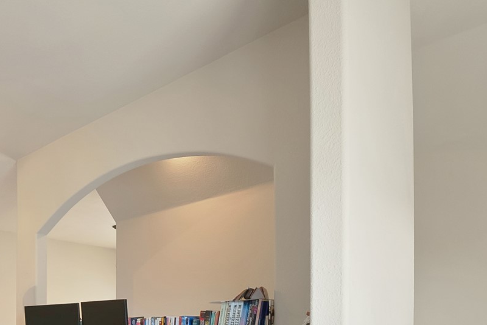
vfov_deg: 38.1
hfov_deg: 54.8
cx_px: 60
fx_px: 406
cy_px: 335
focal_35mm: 30
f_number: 9
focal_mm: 12
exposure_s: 1/13
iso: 640
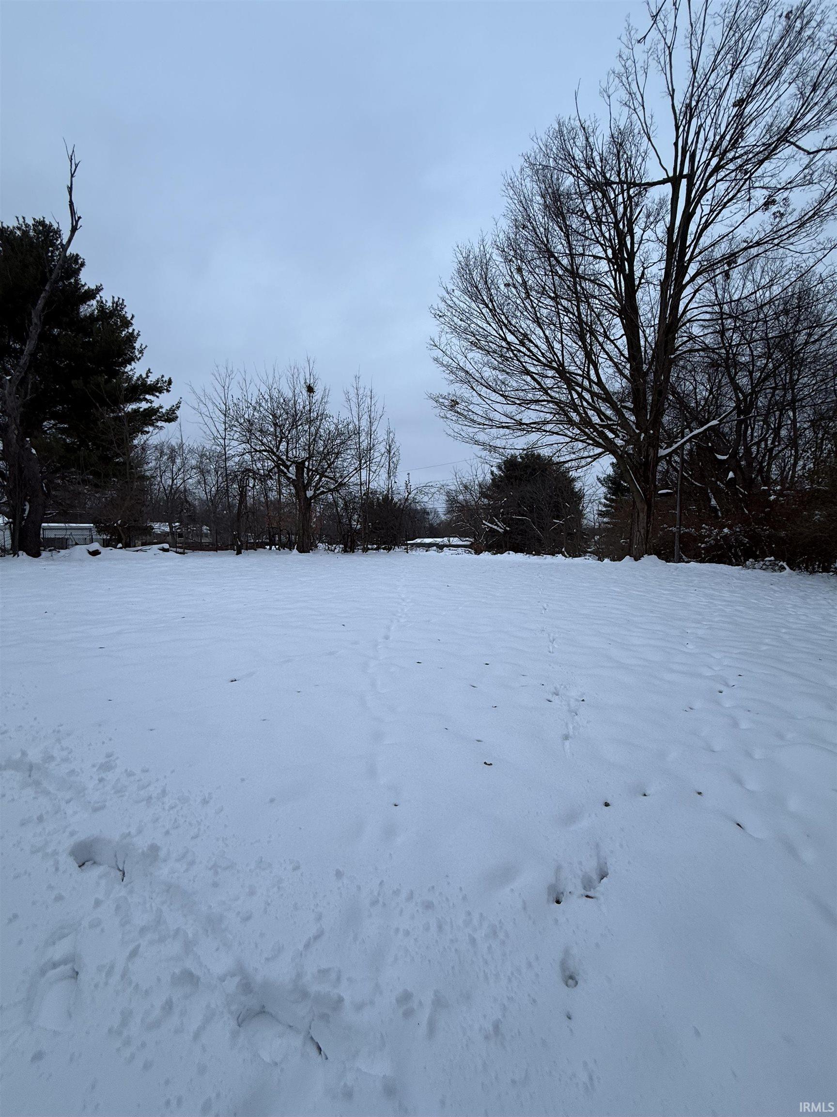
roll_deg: +0.8
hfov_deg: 85.7
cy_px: 558
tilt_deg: -2.3
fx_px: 451
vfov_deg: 102.1
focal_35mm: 14
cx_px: 418
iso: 50
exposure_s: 1/99
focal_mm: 2.22
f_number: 2.2
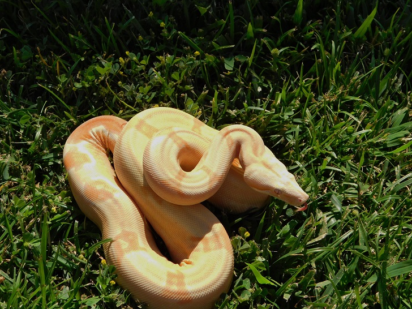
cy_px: 155
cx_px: 205
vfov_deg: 20.4
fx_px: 857
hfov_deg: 27.0
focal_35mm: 72
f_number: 4.3
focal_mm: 12.6
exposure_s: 1/800
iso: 125
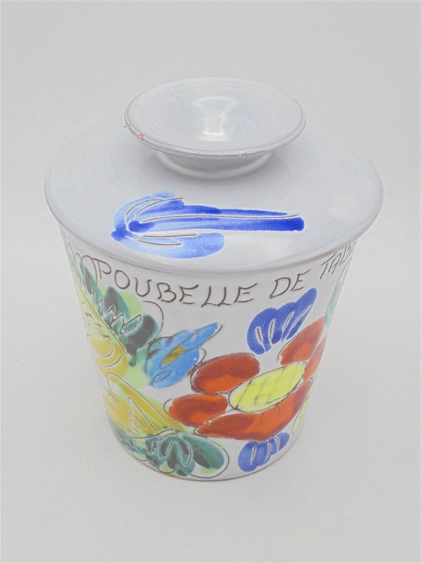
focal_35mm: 49
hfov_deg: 29.7
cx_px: 211
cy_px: 282
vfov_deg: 38.9
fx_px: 796
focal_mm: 8.9
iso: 160
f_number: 4.8
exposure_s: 1/30
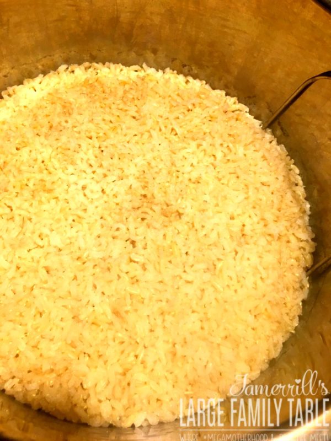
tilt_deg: -65.3
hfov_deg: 48.2
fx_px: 370
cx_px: 166
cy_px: 220
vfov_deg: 61.7
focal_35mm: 29
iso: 80
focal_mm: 4.15
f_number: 2.2
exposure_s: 1/30
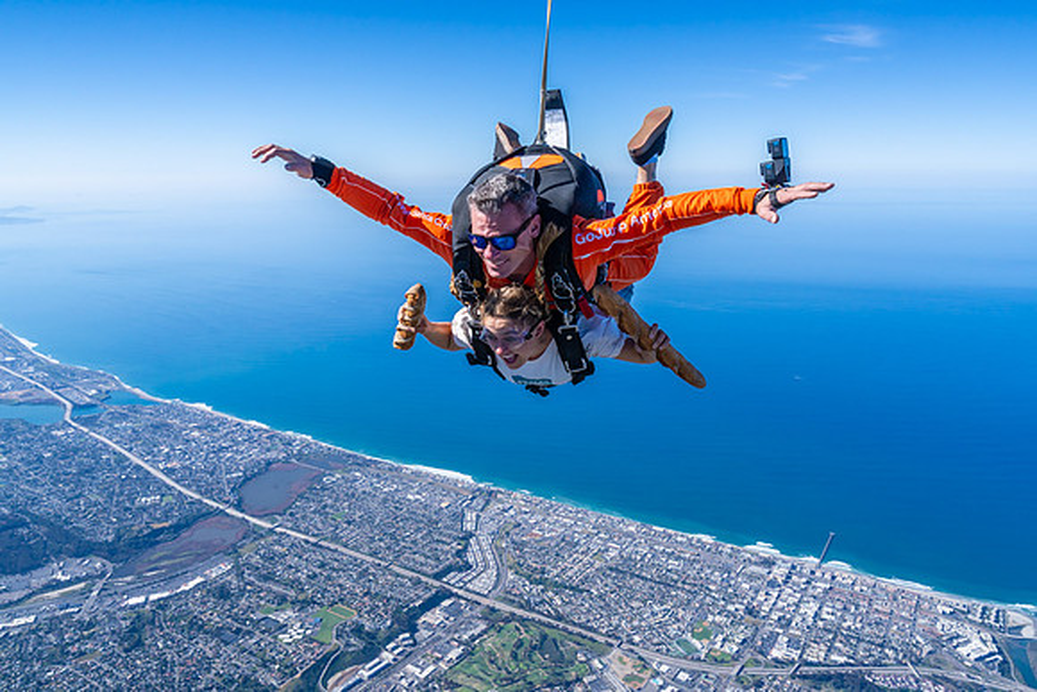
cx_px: 518
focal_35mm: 26
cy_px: 346
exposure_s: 1/1600
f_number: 10
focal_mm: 26
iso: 800
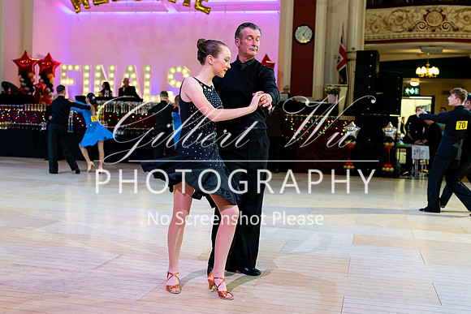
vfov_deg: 31.0
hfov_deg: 45.2
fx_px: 566
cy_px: 144
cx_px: 234
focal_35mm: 43
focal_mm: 35
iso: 3200
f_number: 2.8
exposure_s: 1/400
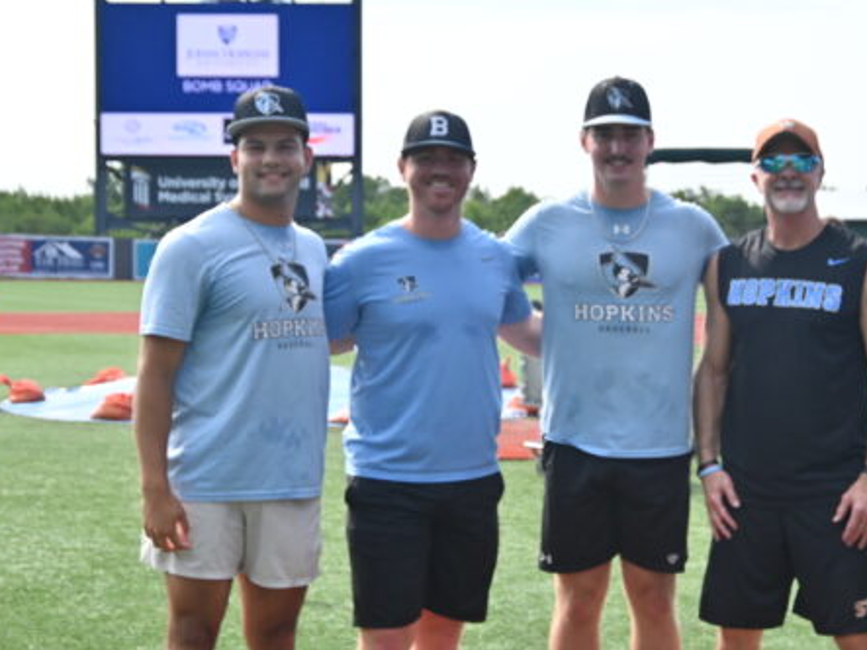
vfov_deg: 18.4
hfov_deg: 24.3
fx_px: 2003
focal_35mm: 80
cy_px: 381
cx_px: 575
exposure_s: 1/800
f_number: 3.5
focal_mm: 24
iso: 100
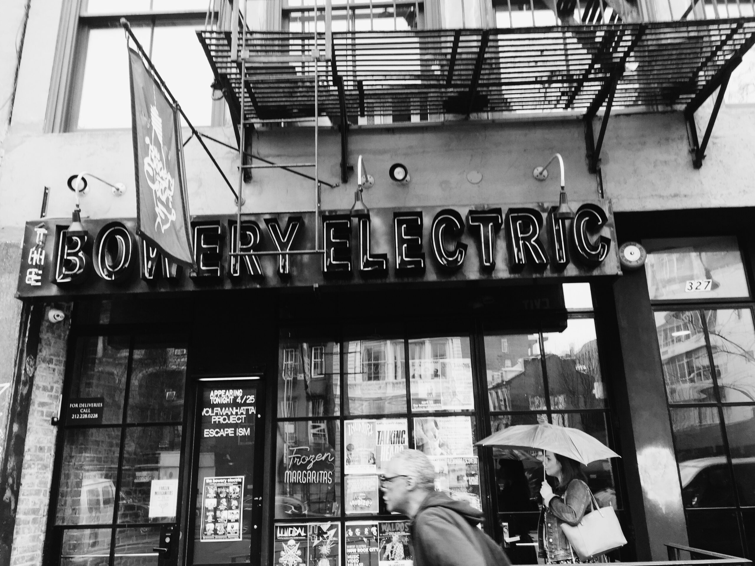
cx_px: 378
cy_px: 283
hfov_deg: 61.7
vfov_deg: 48.2
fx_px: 633
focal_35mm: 29
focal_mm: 4.15
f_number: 2.2
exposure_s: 1/60
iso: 32
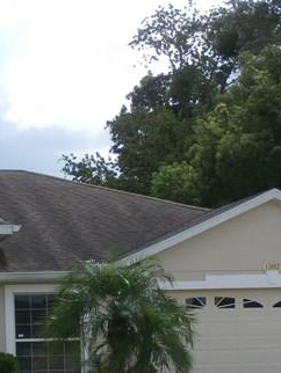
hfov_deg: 13.5
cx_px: -21
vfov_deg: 17.8
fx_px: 1167
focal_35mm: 108
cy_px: 352
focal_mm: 6
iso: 100
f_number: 3.4
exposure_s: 1/800
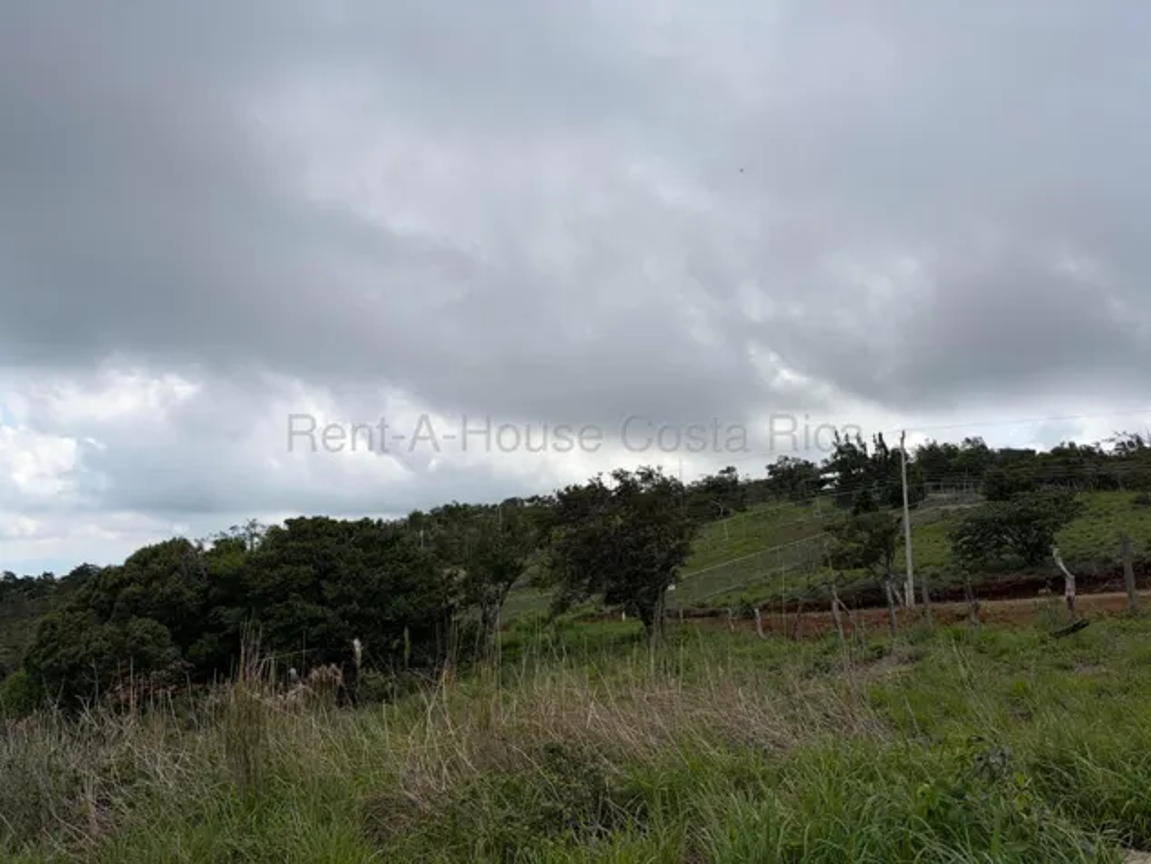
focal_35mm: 26
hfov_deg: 67.3
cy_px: 432
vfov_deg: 53.1
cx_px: 576
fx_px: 865
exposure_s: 1/4065
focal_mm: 5.96
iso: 50
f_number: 1.6
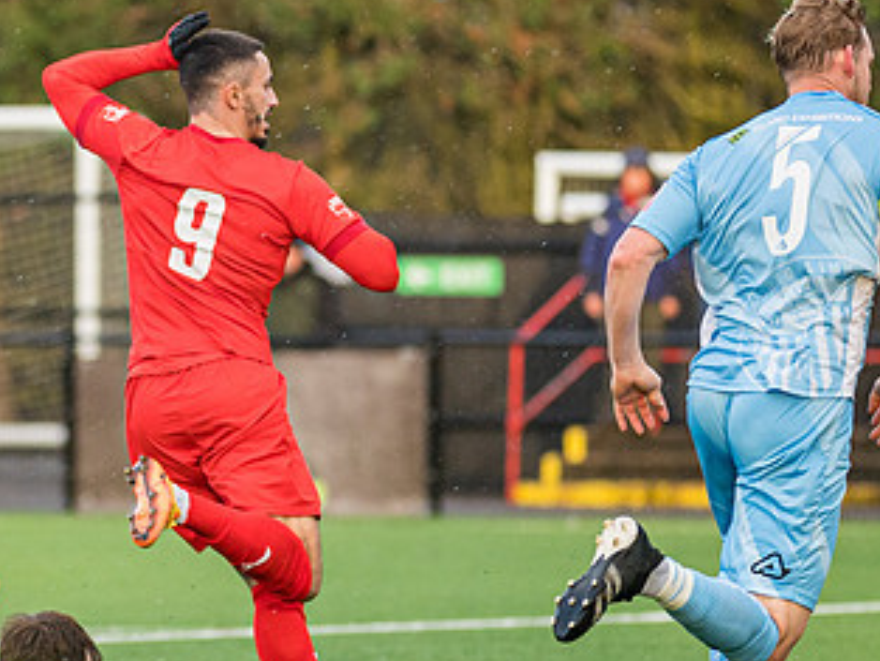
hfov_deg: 4.2
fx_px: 12029
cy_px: 373
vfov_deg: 3.1
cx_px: 134
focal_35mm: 473
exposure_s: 1/1250
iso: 1000
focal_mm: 170
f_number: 2.8
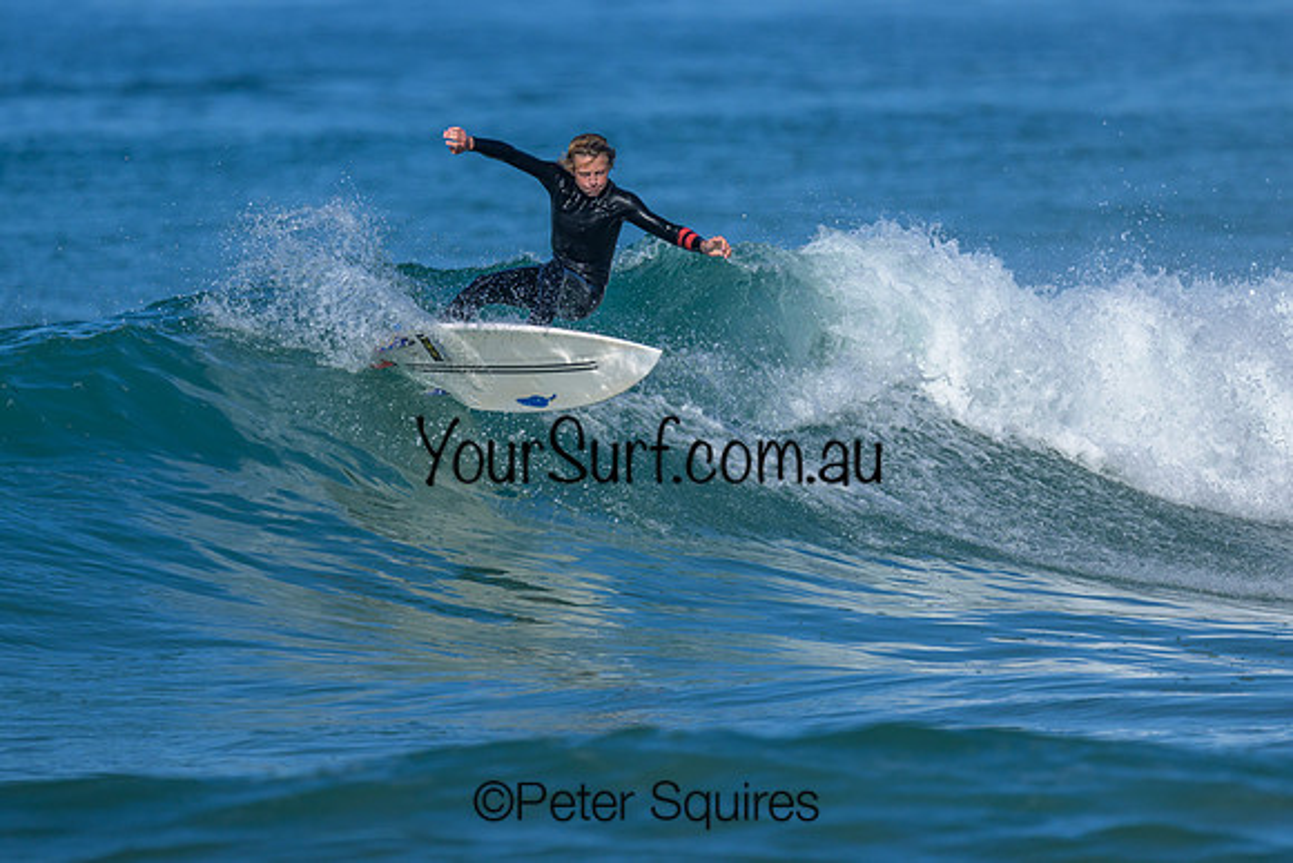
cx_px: 483
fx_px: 39534
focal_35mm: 1101
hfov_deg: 1.9
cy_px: 316
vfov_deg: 1.3
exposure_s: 1/2000
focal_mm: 800
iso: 220
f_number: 6.3
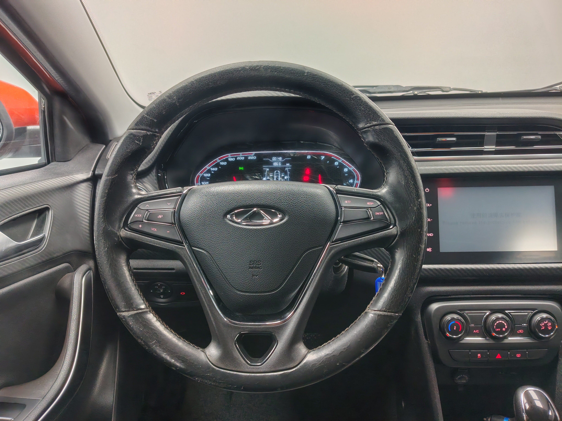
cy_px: 210
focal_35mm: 26
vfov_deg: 53.1
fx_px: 422
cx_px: 281
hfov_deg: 67.3
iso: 462
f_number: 1.88
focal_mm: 4.84
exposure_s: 1/50
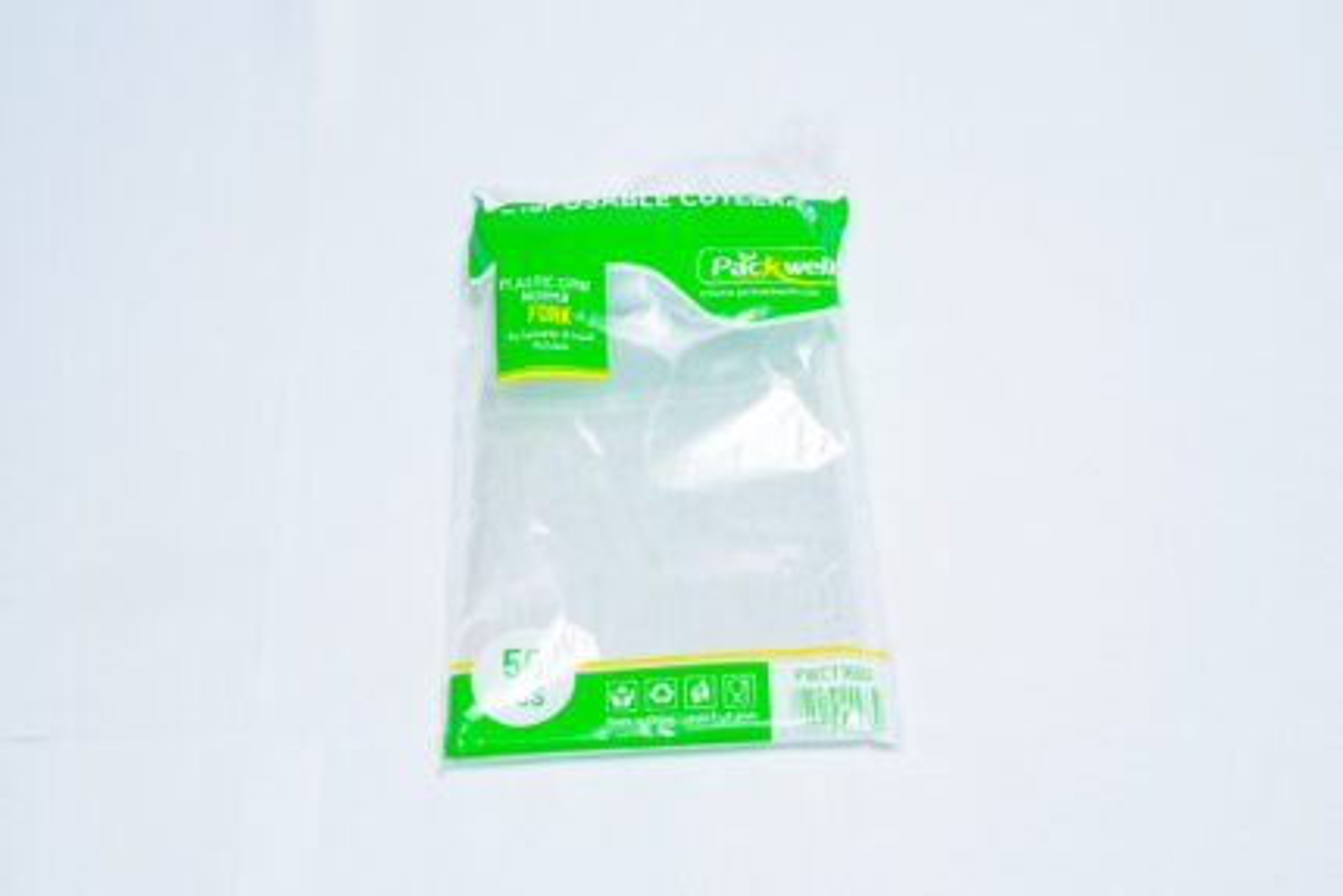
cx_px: 672
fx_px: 2612
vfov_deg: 19.5
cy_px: 448
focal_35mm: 70
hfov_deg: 28.8
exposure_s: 1/200
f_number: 9
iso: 3200
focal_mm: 70
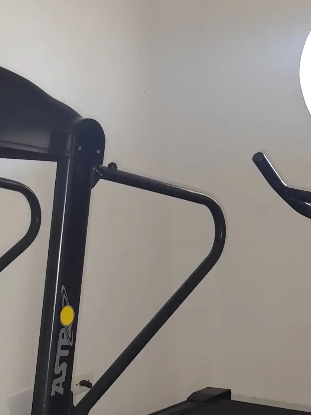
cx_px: 459
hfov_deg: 16.2
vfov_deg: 23.2
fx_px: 1006
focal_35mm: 84
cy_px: 282
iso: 1600
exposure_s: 1/24
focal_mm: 6.19
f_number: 1.65
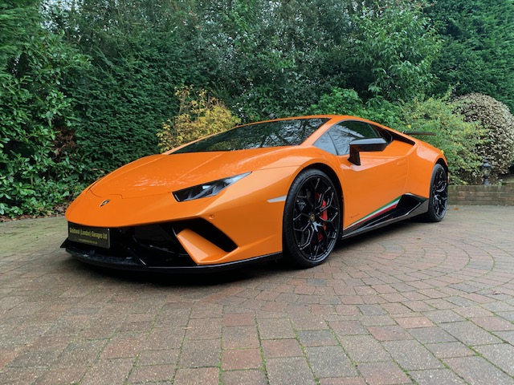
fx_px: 386
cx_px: 257
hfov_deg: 67.3
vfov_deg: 53.1
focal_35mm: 26
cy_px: 192
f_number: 1.8
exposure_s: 1/77
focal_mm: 4.25
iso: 100
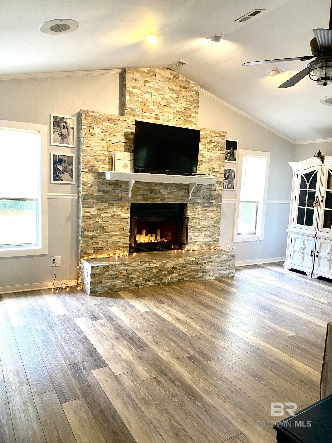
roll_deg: -2.3
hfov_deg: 53.1
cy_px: 222
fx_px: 332
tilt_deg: -7.2
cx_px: 166
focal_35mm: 26
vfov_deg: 67.3
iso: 125
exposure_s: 1/60
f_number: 1.8
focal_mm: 4.25
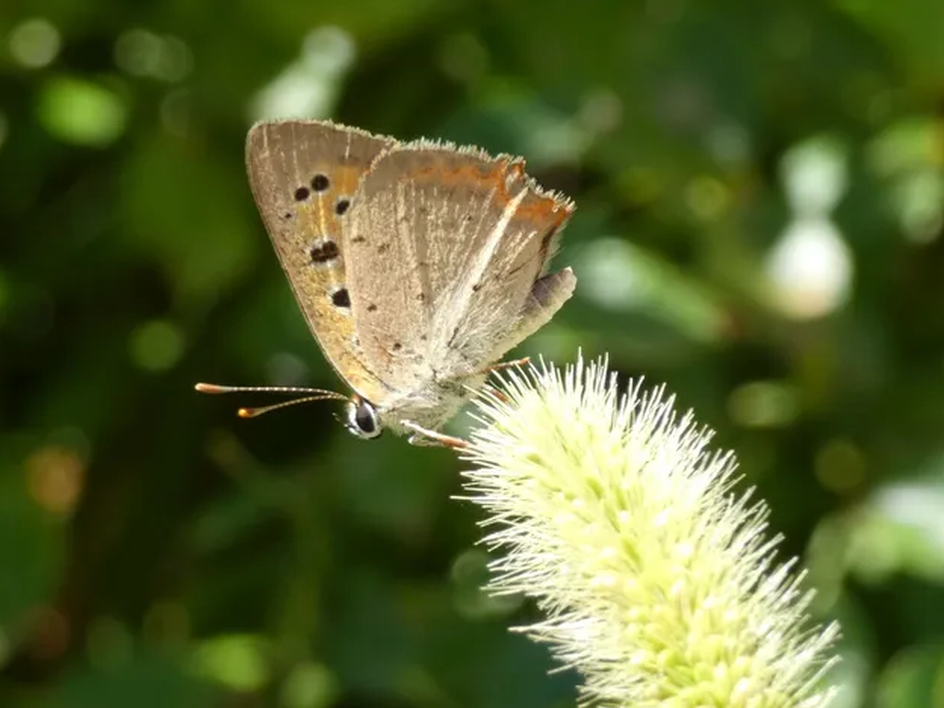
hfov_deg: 12.5
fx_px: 4309
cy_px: 346
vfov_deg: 9.4
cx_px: 469
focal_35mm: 158
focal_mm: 27.5
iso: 80
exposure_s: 1/125
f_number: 5.4
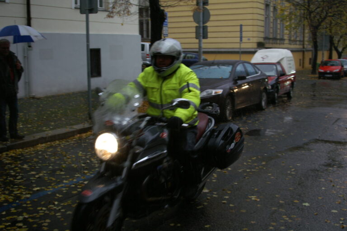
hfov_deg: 46.4
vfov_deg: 31.9
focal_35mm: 42
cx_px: 174
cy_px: 116
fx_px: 405
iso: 400
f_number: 5.6
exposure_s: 1/100
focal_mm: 28
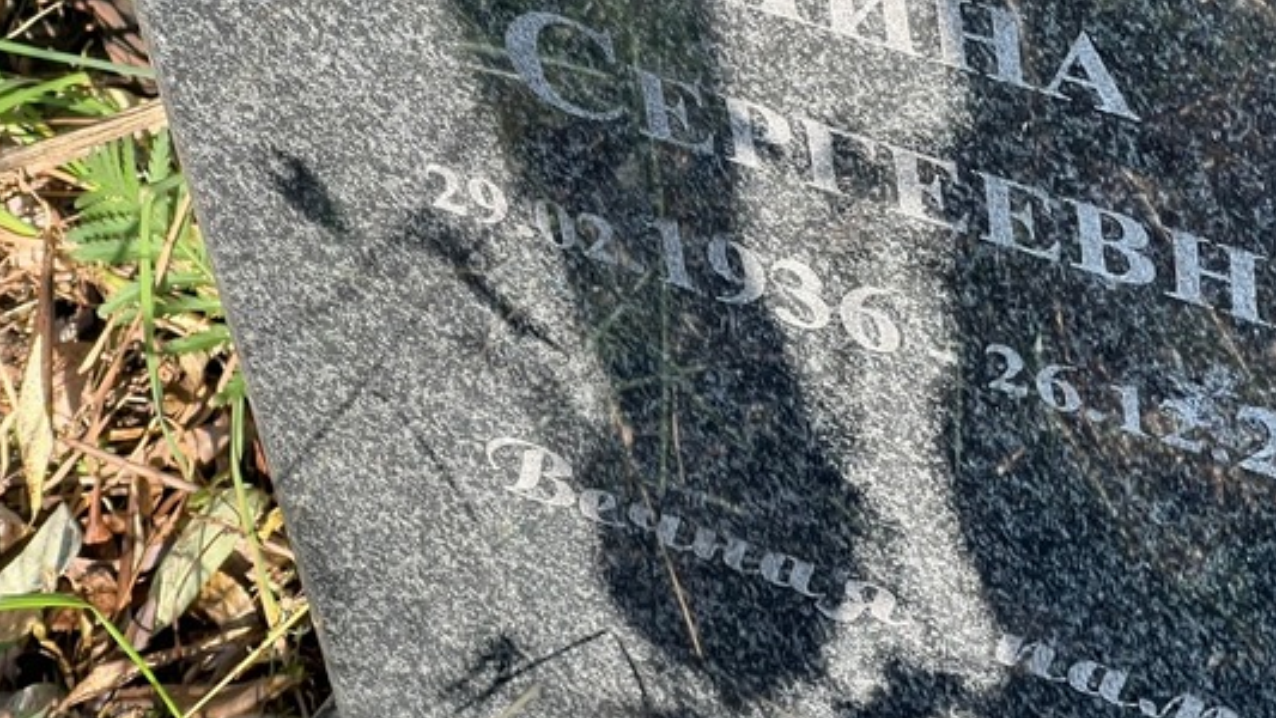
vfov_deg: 9.6
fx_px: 4264
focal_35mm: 126
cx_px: 910
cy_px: 180
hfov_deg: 17.0
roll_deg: +10.3
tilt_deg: -42.1
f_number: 2.8
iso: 32
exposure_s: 1/99
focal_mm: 9
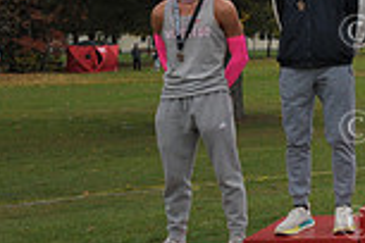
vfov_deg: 11.9
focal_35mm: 114
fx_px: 1156
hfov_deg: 15.2
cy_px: -17
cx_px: 685
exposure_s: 1/800
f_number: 7.1
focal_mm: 30
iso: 2500
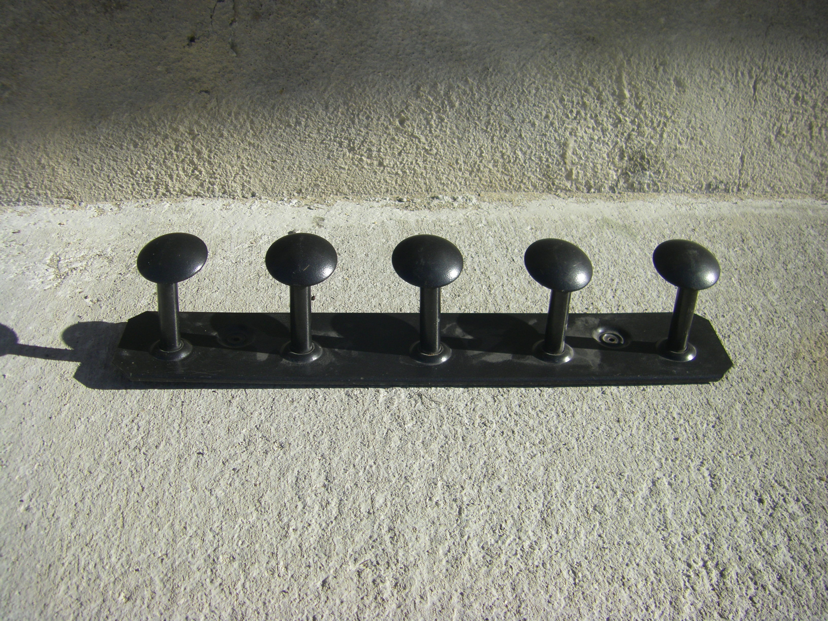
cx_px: 414
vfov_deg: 37.7
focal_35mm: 38
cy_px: 310
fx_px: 909
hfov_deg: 49.0
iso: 64
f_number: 7
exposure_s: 1/250
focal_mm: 6.3
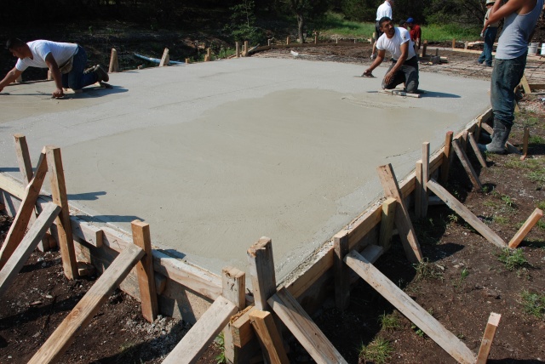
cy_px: 182
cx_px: 272
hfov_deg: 67.3
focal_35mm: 27
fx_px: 409
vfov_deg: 48.0
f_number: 8
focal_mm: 18
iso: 100
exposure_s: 1/250
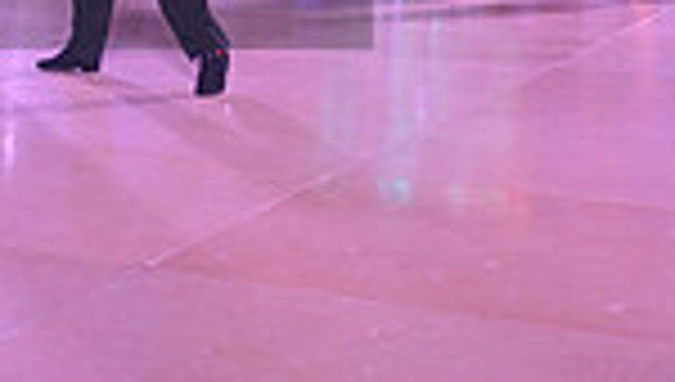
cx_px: -117
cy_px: -70
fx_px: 1739
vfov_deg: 12.3
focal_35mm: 97
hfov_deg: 20.6
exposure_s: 1/400
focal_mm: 24
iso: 2800
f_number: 5
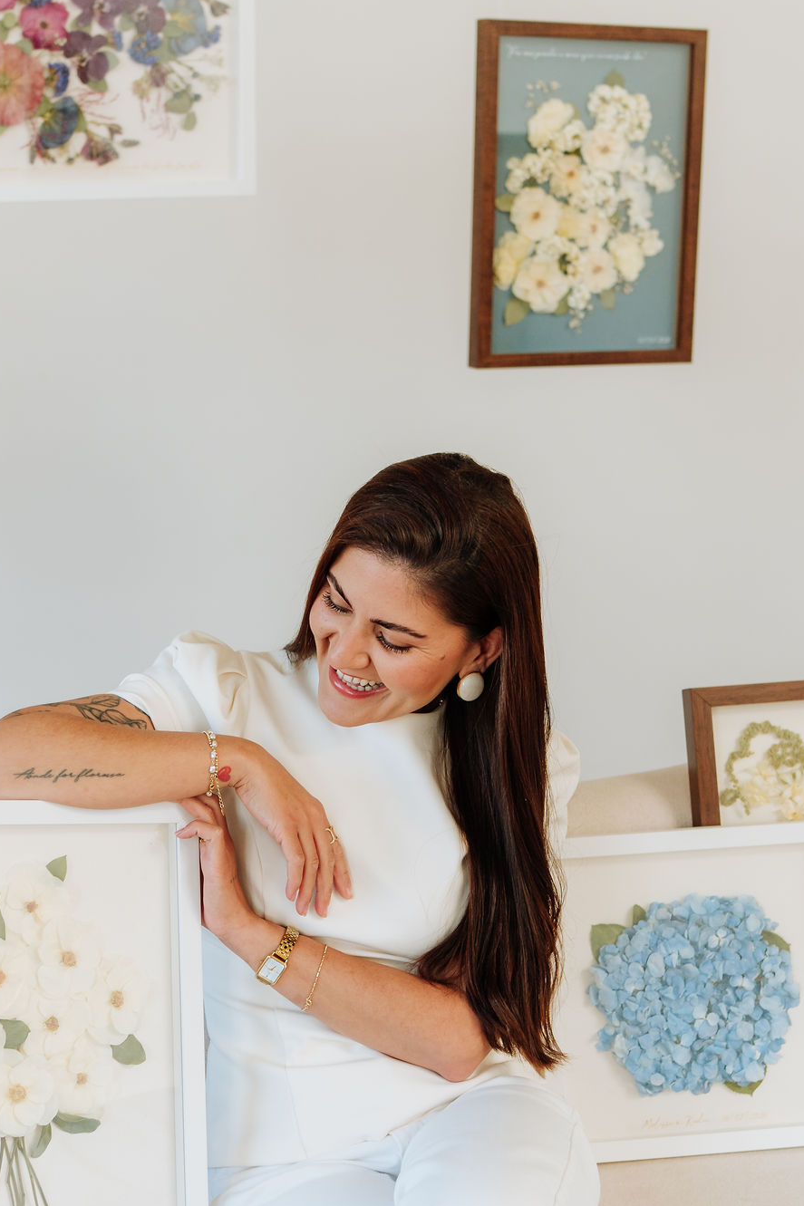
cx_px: 364
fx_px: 2010
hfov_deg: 22.6
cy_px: 687
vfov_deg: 33.4
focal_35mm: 60
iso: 500
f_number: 2.8
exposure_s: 1/320
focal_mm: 35
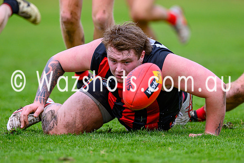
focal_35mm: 884
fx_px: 5992
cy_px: 61
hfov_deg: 2.3
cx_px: 132
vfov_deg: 1.6
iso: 450
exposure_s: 1/1250
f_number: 4
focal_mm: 500
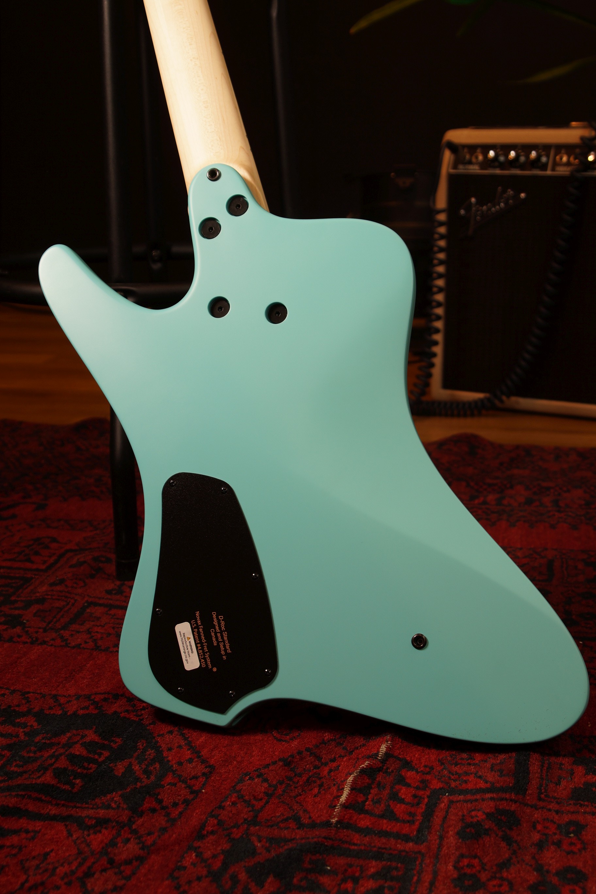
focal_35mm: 52
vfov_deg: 37.9
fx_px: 1304
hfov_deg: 25.8
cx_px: 298
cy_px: 447
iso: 100
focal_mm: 35
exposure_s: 1/25
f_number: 5.6
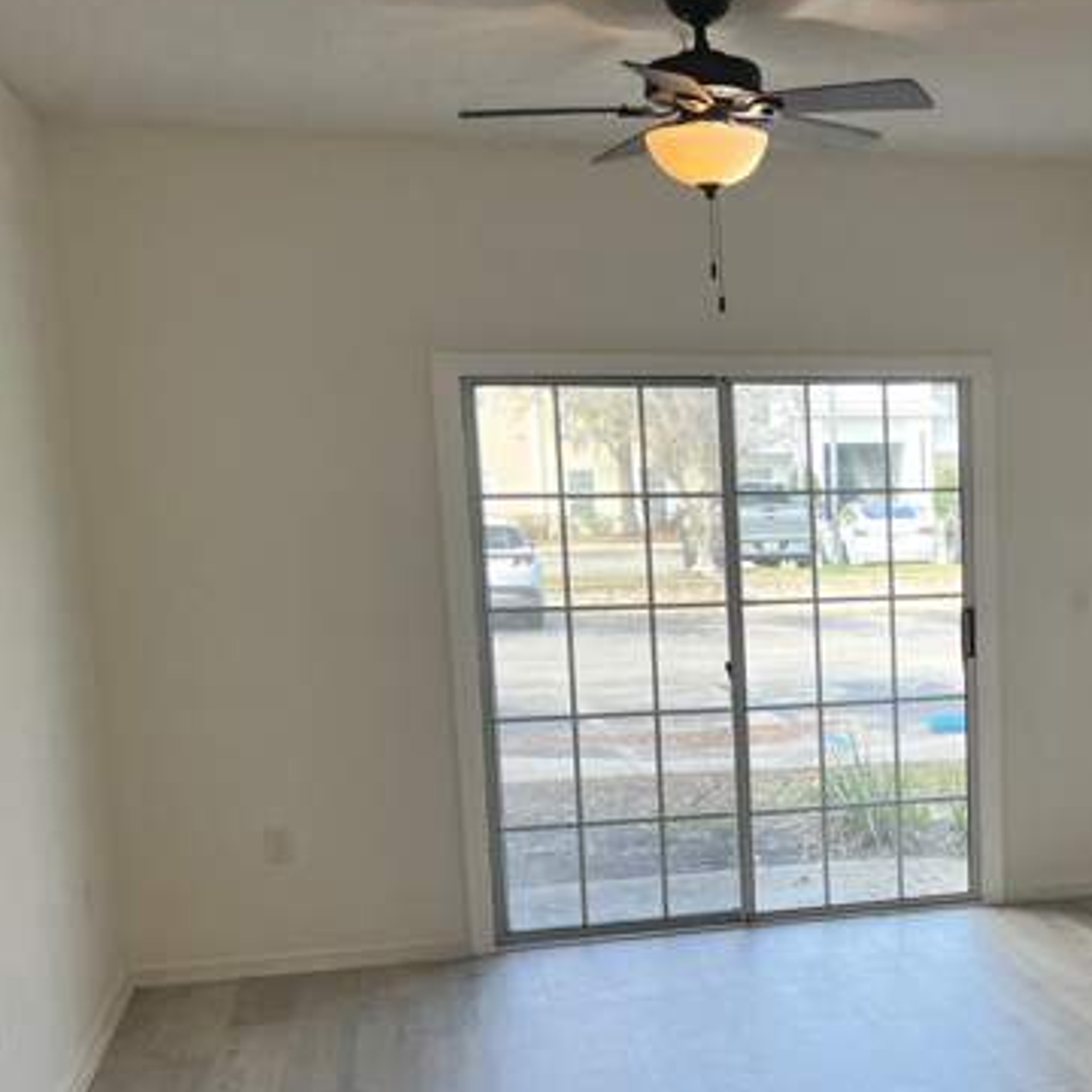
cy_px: 770
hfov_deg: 31.9
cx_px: 968
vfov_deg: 33.0
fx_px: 1820
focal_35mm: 51
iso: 50
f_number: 1.5
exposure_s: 1/153
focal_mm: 5.7
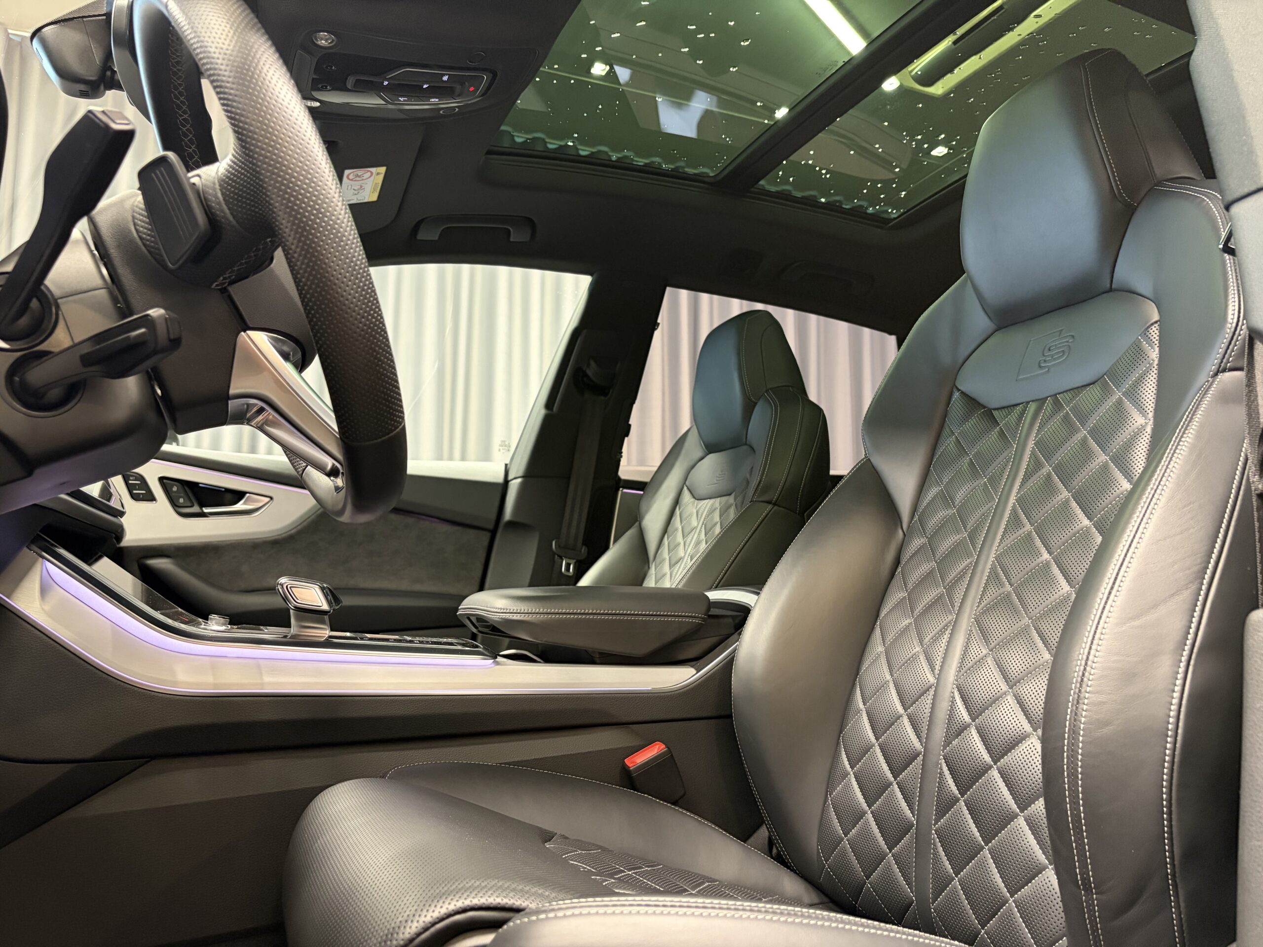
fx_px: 949
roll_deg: +0.4
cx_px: 632
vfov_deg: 53.1
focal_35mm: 26
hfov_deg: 67.3
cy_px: 474
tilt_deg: +8.2
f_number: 1.6
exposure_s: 1/33
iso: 400
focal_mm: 5.96
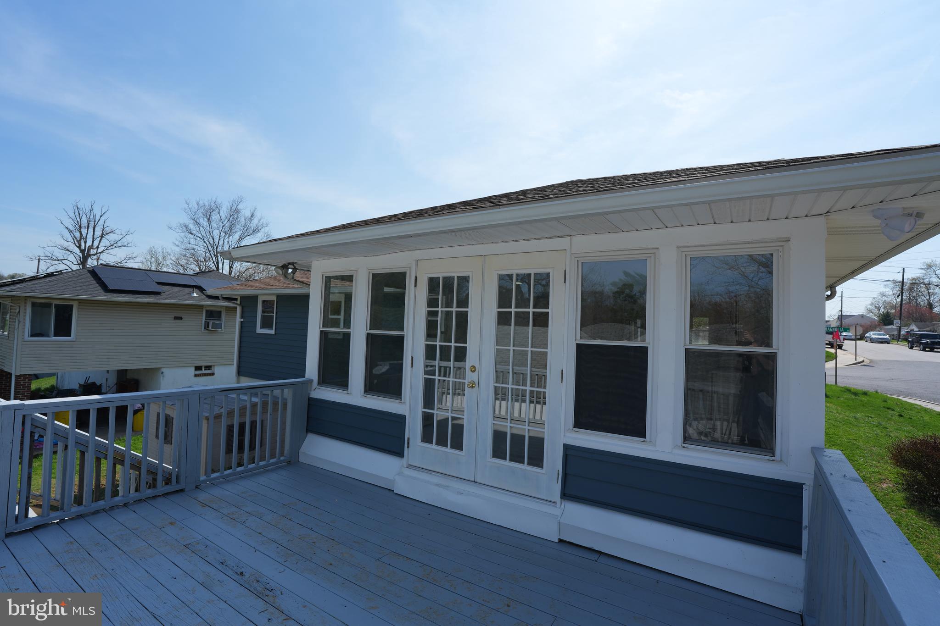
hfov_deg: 96.7
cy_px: 313
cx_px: 470
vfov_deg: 73.7
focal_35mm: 16
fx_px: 418
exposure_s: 1/640
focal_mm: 16
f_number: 6.3
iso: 100
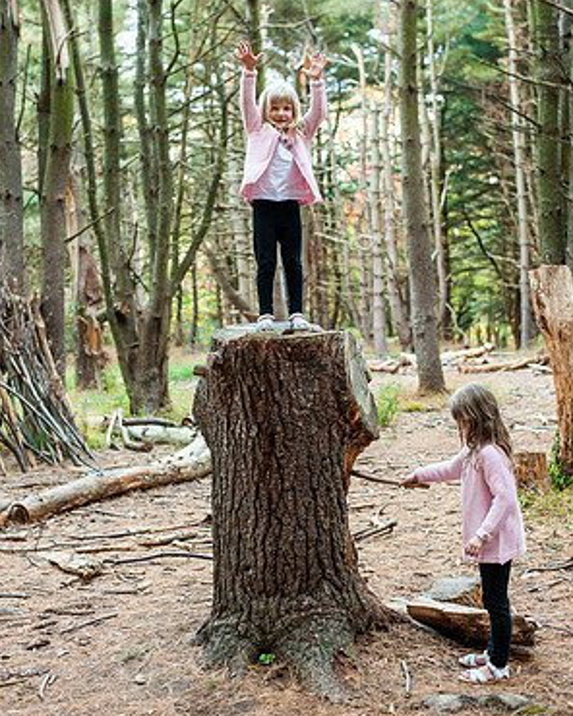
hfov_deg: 26.7
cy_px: 304
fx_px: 1208
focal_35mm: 57
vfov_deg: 33.0
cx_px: 287
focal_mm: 50
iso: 1000
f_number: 3.2
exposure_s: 1/80
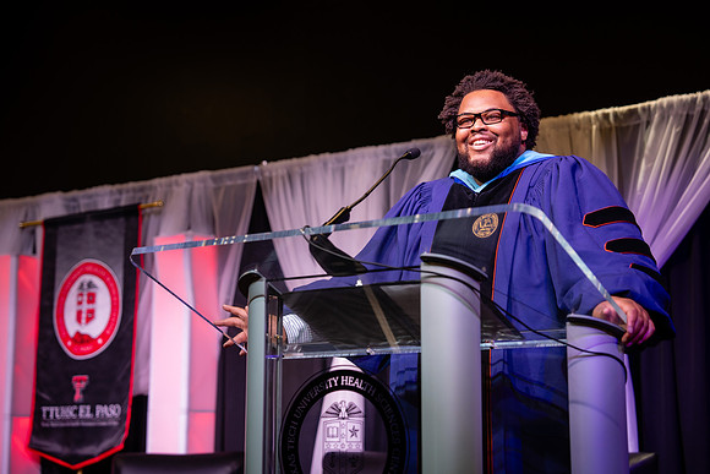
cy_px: 239
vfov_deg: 20.6
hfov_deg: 30.5
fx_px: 1301
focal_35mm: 66
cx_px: 369
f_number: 2.8
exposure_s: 1/125
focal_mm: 62
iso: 250
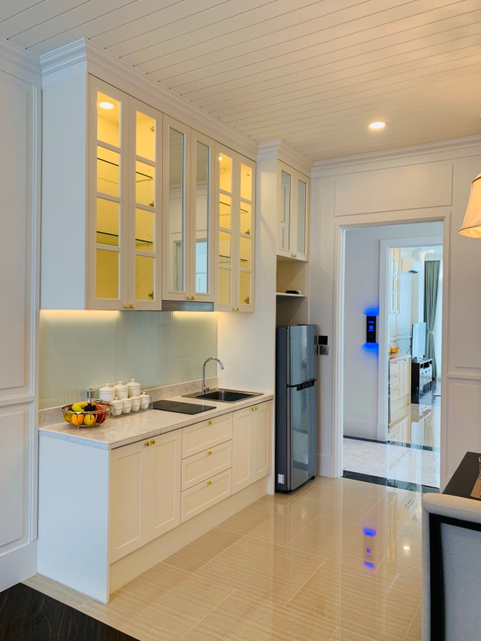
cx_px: 240
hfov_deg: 53.1
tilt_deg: -0.4
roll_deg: -1.2
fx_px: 482
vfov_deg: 67.3
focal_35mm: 26
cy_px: 320
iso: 80
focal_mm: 4.25
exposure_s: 1/100
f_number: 1.8
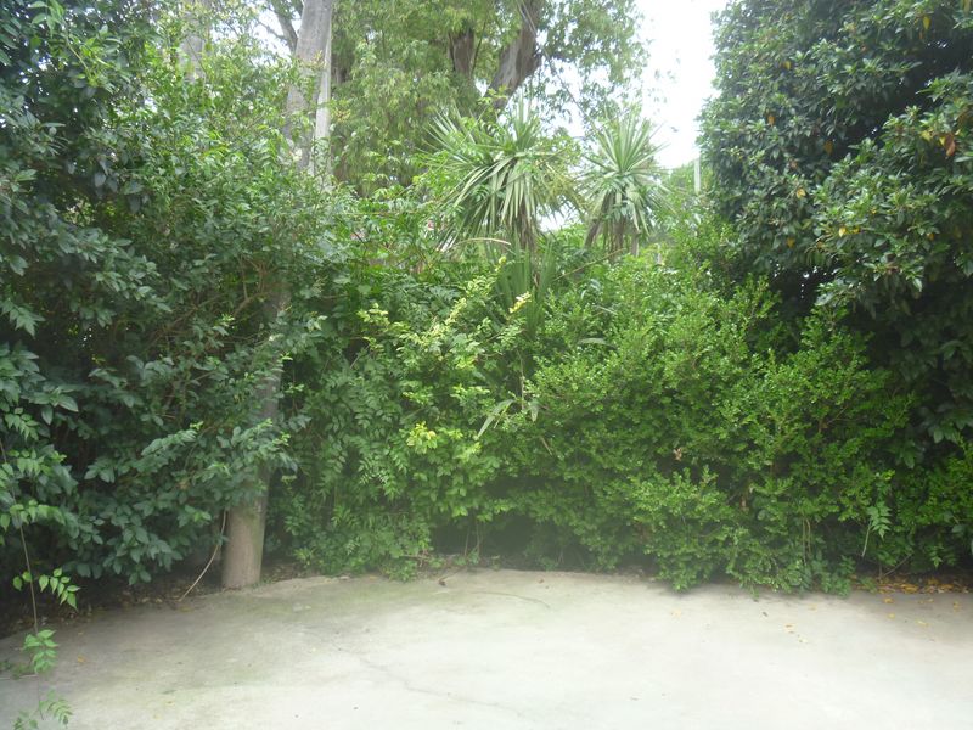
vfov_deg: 40.7
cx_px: 486
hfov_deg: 52.6
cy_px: 365
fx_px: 984
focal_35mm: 35
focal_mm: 6.3
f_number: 3.5
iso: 80
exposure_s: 1/125
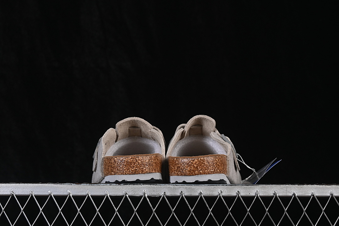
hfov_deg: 27.0
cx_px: 170
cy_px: 113
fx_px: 706
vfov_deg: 18.2
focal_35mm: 75
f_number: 8
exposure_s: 1/80
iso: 160
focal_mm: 50
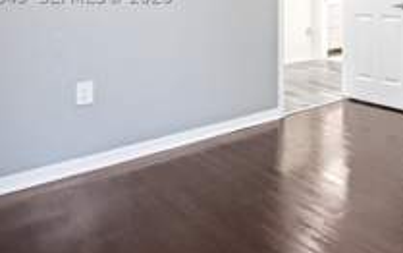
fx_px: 385
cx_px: 386
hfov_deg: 47.7
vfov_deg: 33.0
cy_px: -6
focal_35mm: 35
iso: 200
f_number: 2.8
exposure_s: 1/30
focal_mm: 15
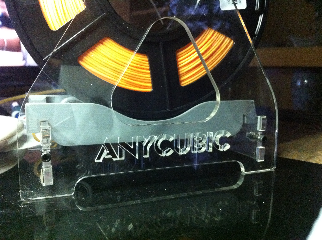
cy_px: 120
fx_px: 325
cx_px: 161
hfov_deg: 52.7
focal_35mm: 35
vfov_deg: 40.6
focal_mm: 3.85
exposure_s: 1/15
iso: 1000
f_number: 2.8
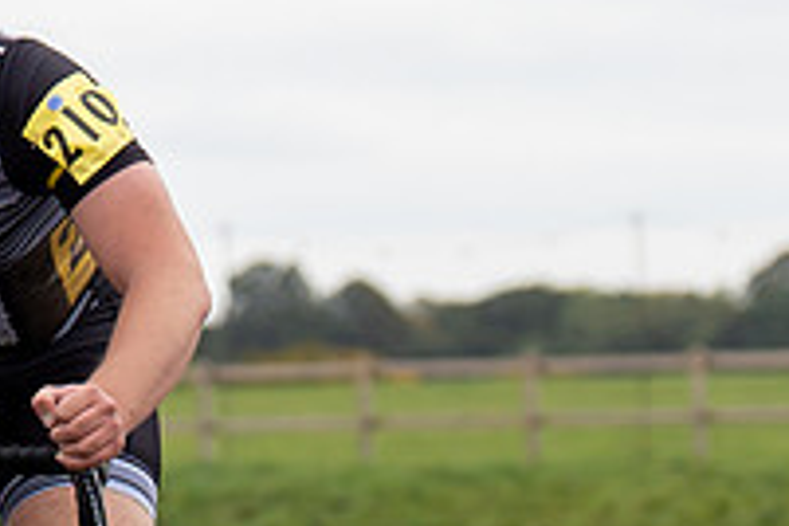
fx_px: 13061
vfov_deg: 2.3
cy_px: 735
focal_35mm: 596
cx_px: -201
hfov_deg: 3.5
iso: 125
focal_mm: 86
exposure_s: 1/1000
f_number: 3.5
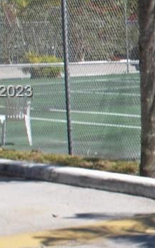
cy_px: 92
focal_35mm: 174
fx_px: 1177
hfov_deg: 7.1
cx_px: 382
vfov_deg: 12.0
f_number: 4.8
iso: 80
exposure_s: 1/320
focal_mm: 7.54
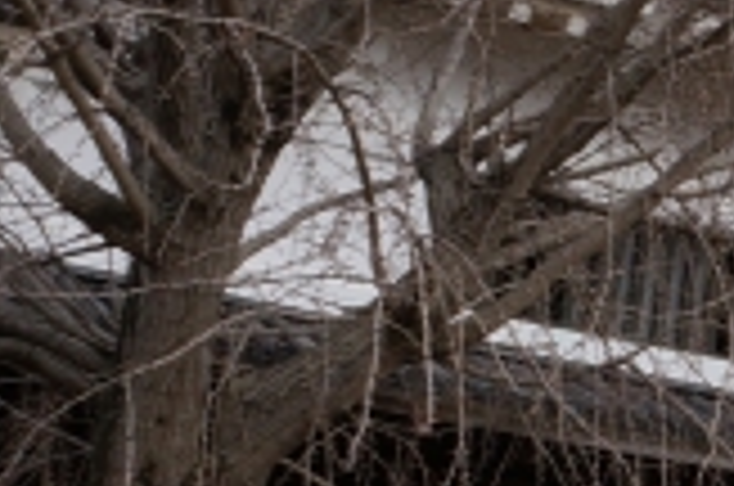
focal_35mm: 166
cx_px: 1977
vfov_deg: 8.2
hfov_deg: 10.1
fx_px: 3378
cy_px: 72
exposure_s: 1/200
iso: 200
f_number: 13
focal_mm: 18
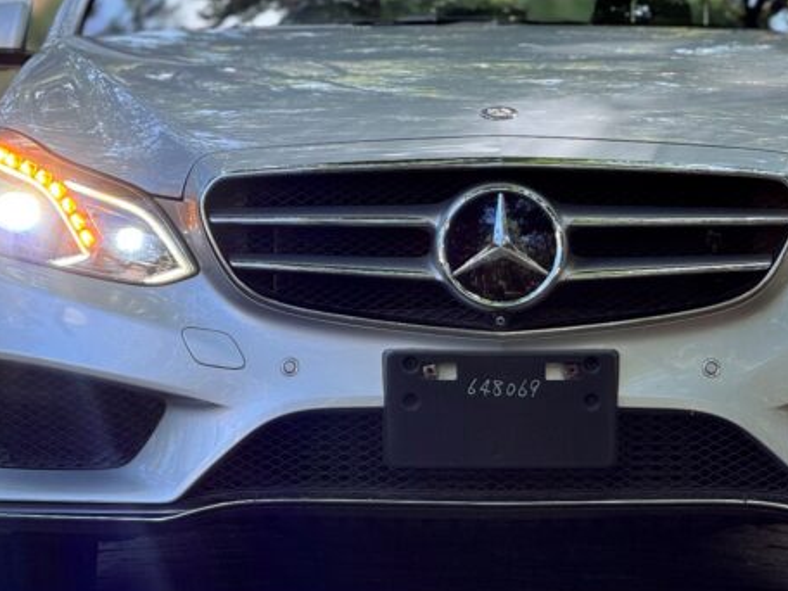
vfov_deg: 7.4
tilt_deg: -0.2
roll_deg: +2.3
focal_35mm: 202
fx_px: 4598
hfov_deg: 9.8
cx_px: 491
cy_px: 247
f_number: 2.8
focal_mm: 15.66
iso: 80
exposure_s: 1/123
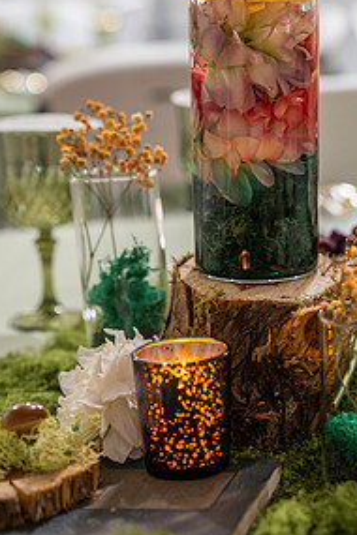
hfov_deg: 15.1
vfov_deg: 22.6
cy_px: 248
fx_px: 1339
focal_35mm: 90
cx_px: 269
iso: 2000
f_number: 3.2
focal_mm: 57
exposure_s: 1/30
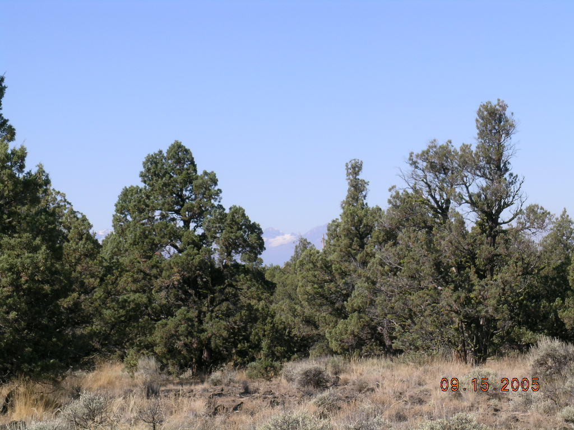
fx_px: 1924
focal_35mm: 116
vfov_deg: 12.8
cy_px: 215
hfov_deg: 17.0
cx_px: 287
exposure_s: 1/166
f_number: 7.3
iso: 50
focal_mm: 24
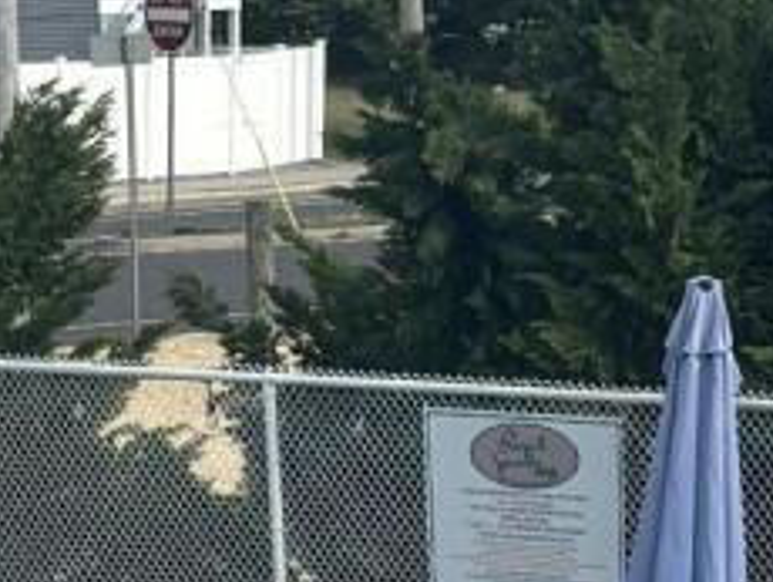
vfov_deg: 6.1
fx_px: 5052
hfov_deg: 8.7
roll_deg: -0.5
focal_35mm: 226
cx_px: 87
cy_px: 1800
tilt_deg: -22.1
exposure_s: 1/3534
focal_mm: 5.96
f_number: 1.6
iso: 50
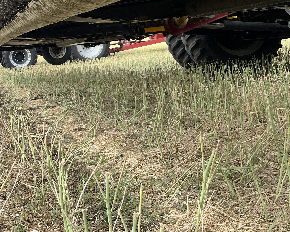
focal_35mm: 54
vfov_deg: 27.2
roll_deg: +5.7
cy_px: 29
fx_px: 463
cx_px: 72
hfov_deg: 34.0
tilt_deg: +4.2
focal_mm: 5.1
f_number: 1.6
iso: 50
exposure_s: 1/1992
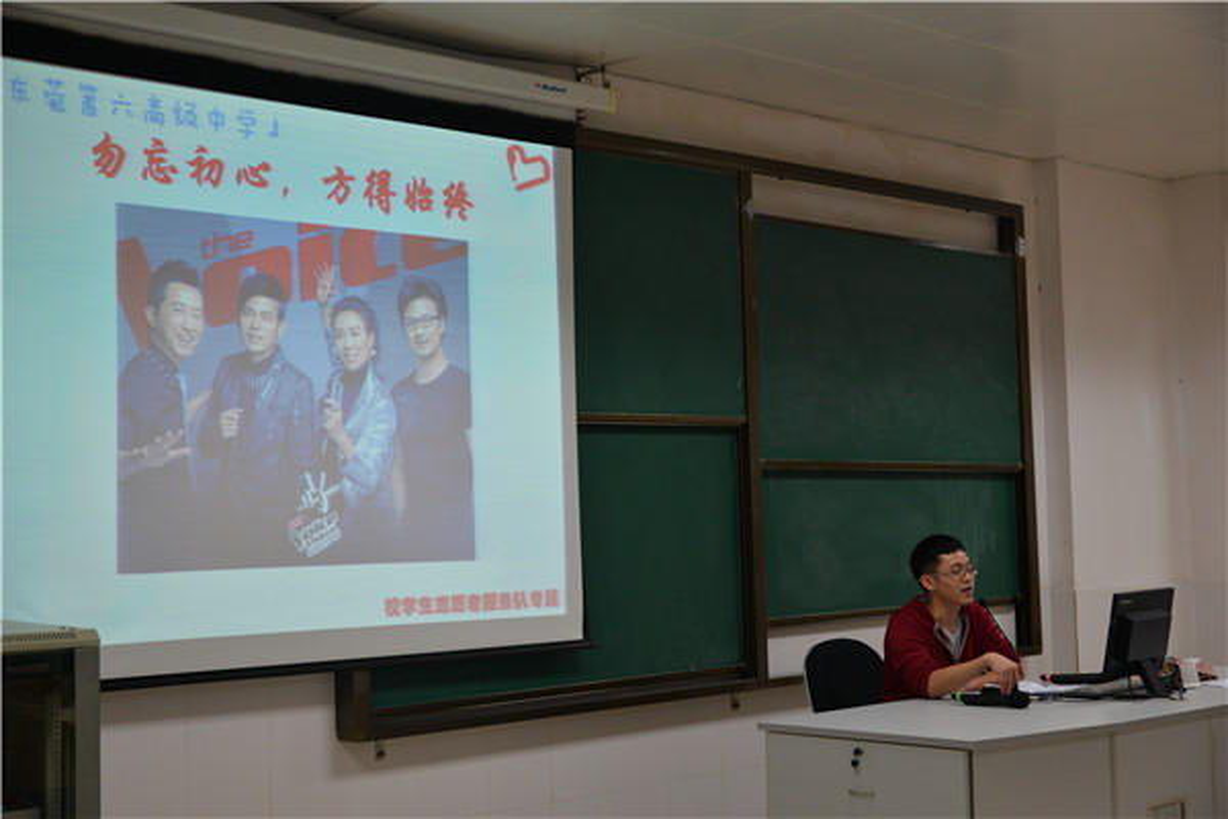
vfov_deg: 26.0
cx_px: 614
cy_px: 410
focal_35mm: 52
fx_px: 1774
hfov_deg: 38.2
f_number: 5
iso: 640
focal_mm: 52
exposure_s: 1/100
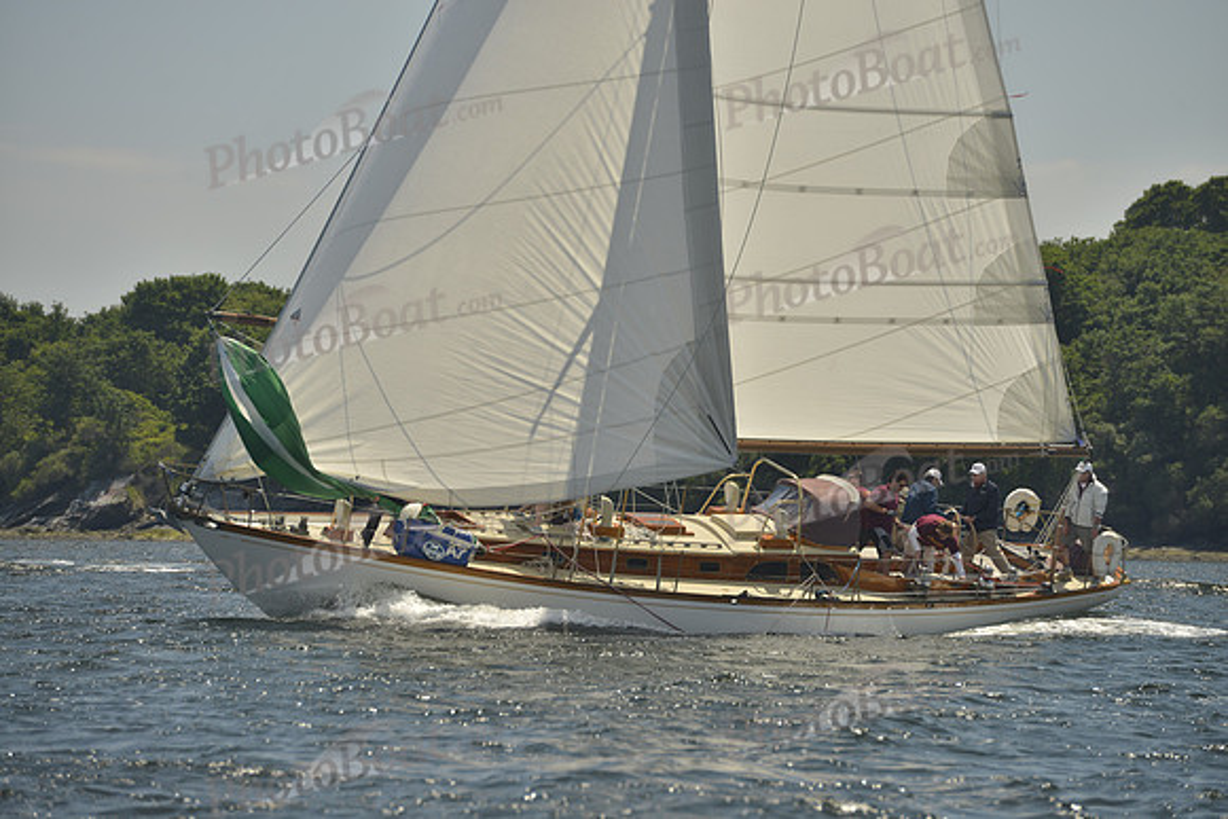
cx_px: 614
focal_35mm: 200
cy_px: 410
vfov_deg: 6.9
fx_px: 6823
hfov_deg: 10.3
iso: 280
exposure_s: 1/800
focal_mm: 200
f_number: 8
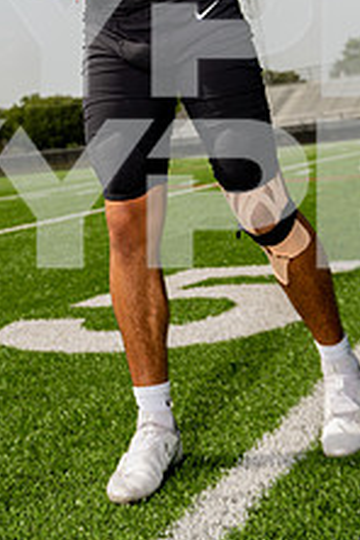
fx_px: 1005
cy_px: 24
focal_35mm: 67
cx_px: 124
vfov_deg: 28.6
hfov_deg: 20.3
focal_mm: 33
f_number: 4.5
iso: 100
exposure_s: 1/1250
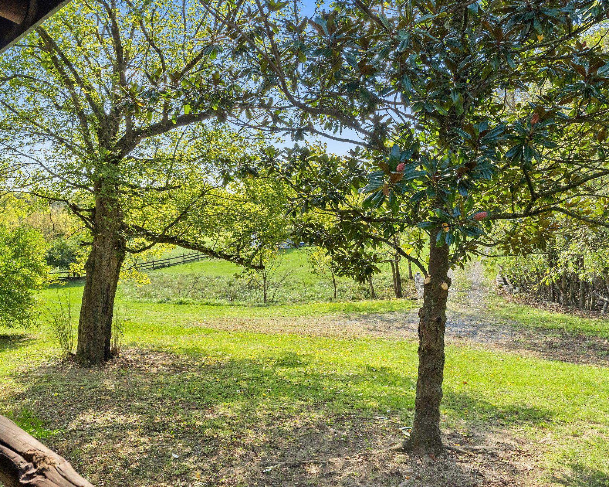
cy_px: 251
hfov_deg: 61.5
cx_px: 233
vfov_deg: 51.5
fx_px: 505
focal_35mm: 28
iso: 800
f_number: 8
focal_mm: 16
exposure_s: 1/800
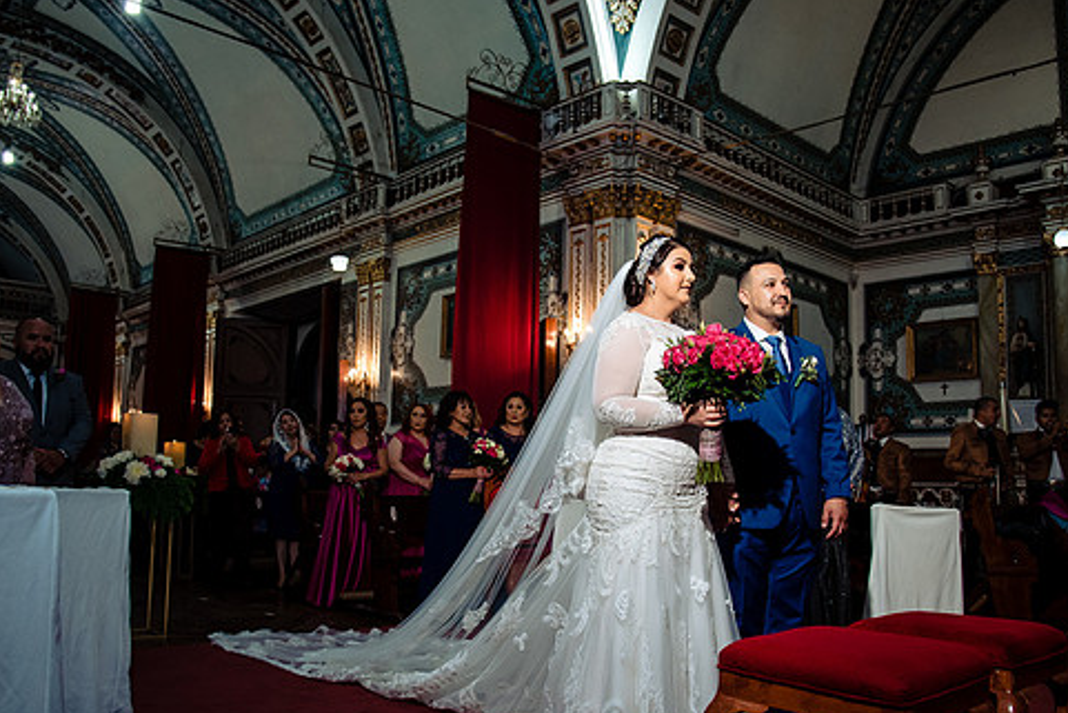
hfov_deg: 61.9
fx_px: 890
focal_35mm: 30
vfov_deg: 43.6
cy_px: 390
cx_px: 517
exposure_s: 1/160
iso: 1600
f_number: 5.6
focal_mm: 24
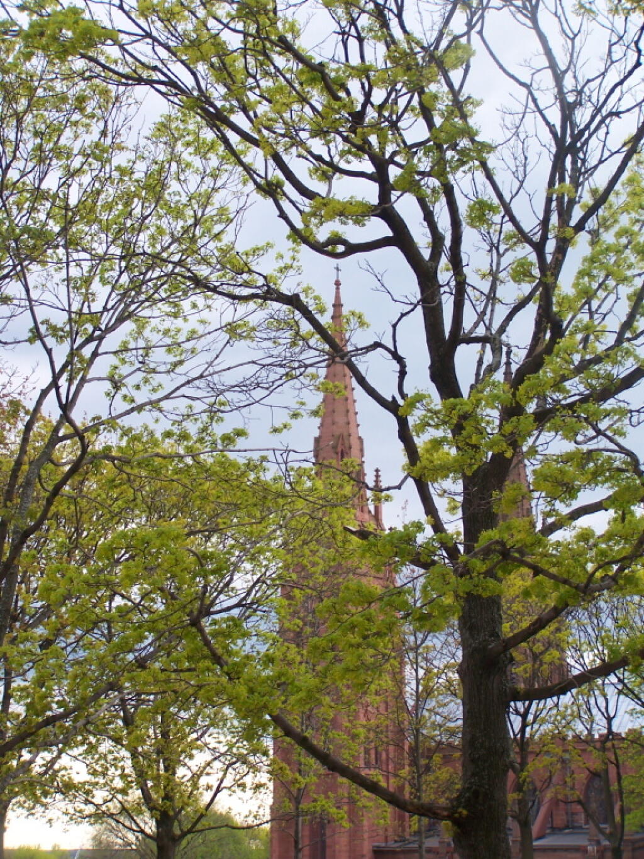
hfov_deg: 19.6
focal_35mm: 75
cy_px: 430
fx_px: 1860
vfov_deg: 26.0
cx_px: 322
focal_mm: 12.4
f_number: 3.2
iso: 80
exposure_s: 1/200
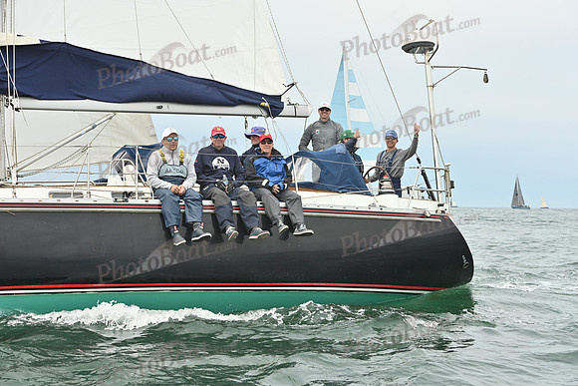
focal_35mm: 70
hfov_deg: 28.8
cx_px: 289
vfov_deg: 19.5
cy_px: 193
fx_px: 1124
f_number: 8
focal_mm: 70
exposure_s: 1/800
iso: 320
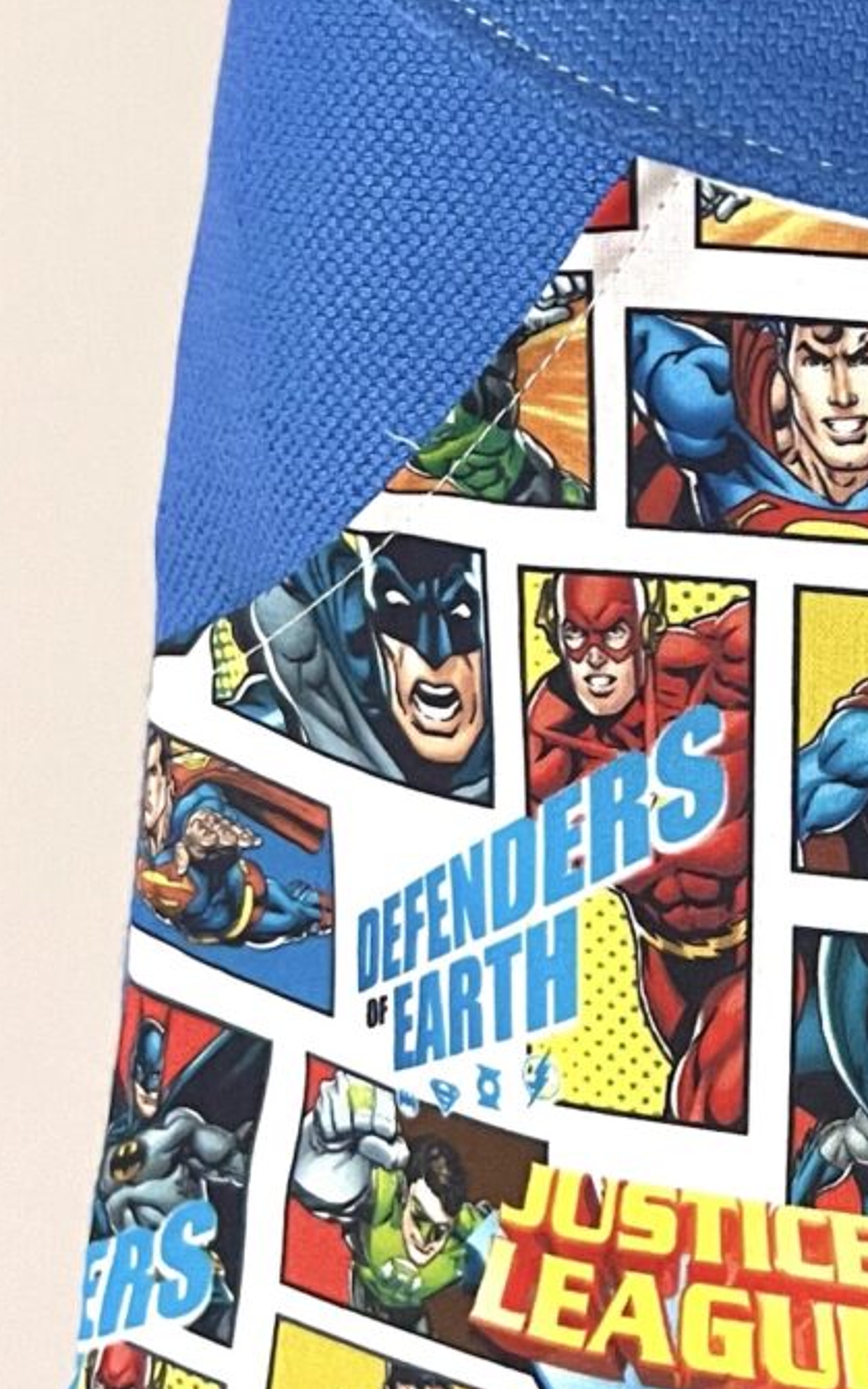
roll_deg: -0.8
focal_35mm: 79
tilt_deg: -1.7
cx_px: 1214
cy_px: 257
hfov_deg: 15.5
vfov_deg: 25.6
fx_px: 2989
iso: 500
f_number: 1.5
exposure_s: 1/60
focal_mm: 5.7
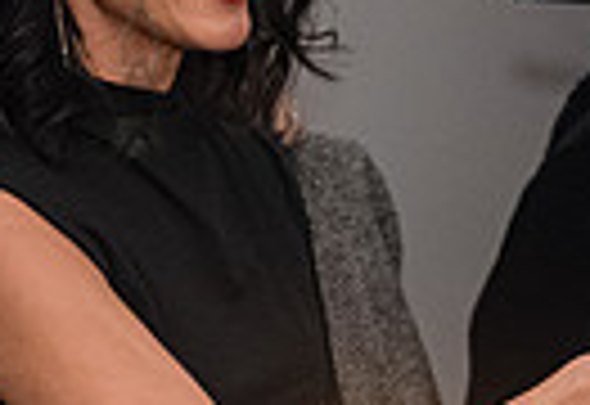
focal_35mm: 192
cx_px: 539
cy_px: 488
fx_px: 3176
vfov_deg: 7.2
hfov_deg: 10.6
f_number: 4.5
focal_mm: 35
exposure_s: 1/320
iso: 6400
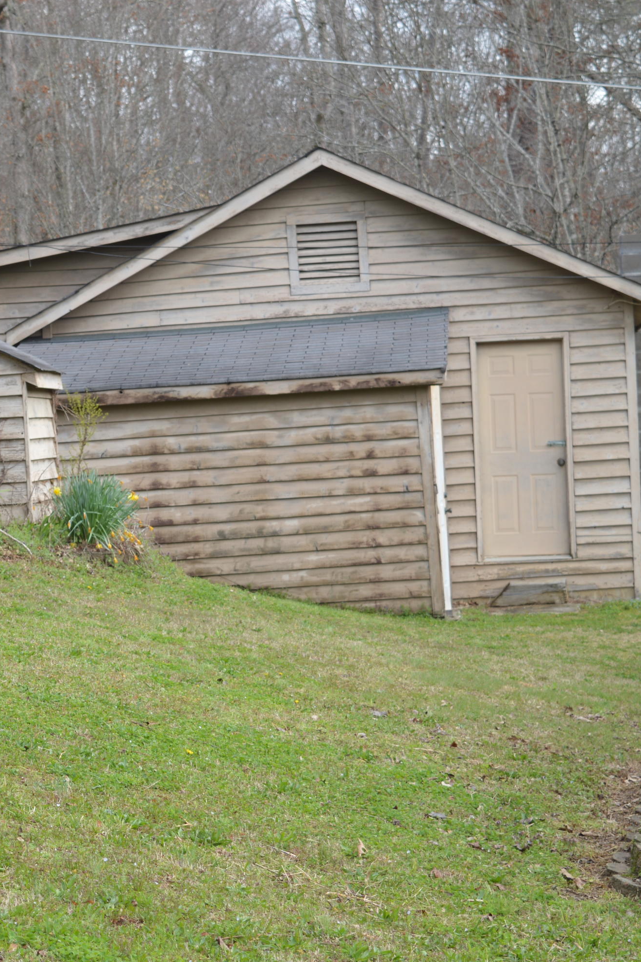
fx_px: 2911
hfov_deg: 12.5
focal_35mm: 109
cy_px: 482
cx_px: 132
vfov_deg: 18.8
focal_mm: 48
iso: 100
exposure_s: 1/160
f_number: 6.3
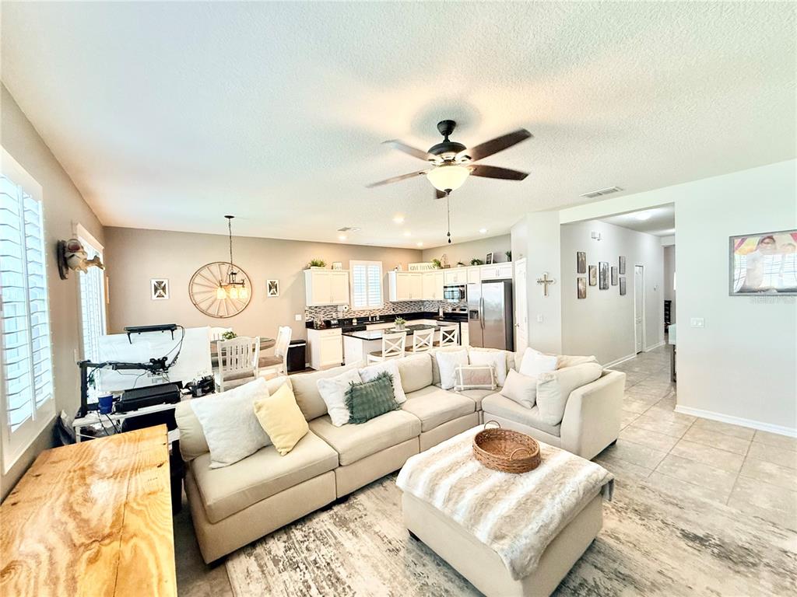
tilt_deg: -0.9
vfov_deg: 85.7
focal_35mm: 14
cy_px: 298
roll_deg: +1.1
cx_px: 398
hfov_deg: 102.1
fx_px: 322
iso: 320
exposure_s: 1/120
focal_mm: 2.22
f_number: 2.2
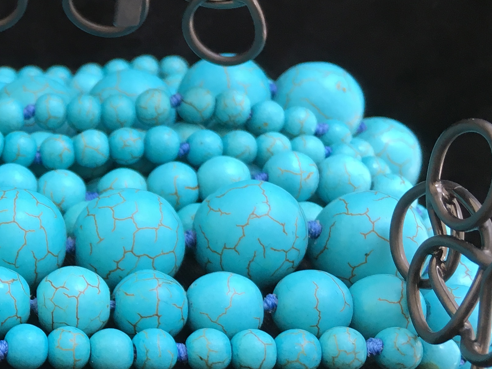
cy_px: 272
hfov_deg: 24.6
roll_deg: -0.3
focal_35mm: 73
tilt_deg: -31.6
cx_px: -72
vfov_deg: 20.0
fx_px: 1037
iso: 25
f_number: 2.2
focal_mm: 4.15
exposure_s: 1/40
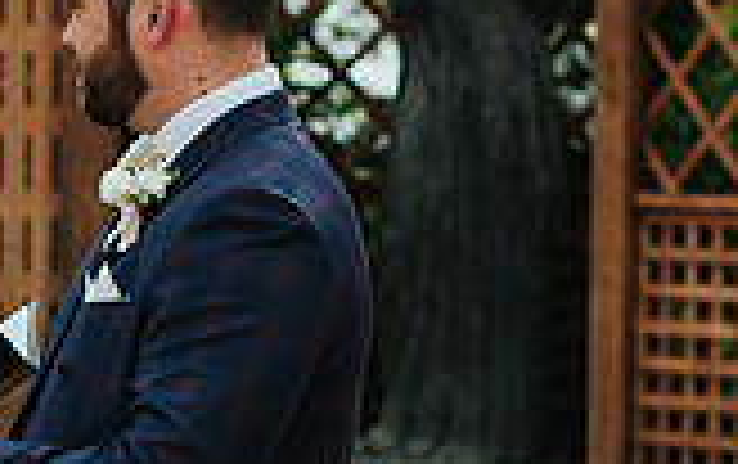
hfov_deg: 7.5
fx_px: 5599
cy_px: 506
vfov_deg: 4.7
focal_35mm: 278
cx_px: -183
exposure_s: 1/1000
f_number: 3.5
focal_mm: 50
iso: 160
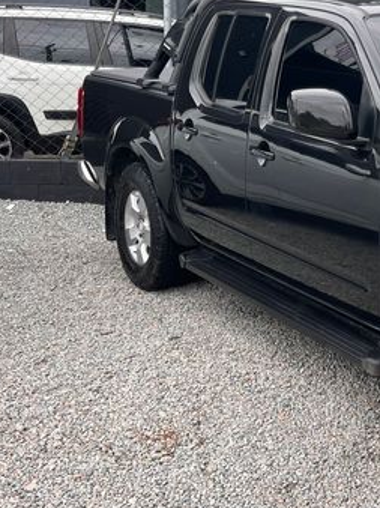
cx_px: 550
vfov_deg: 31.7
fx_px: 879
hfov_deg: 21.1
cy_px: 137
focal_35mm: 60
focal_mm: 5.1
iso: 40
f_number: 1.6
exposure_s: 1/121
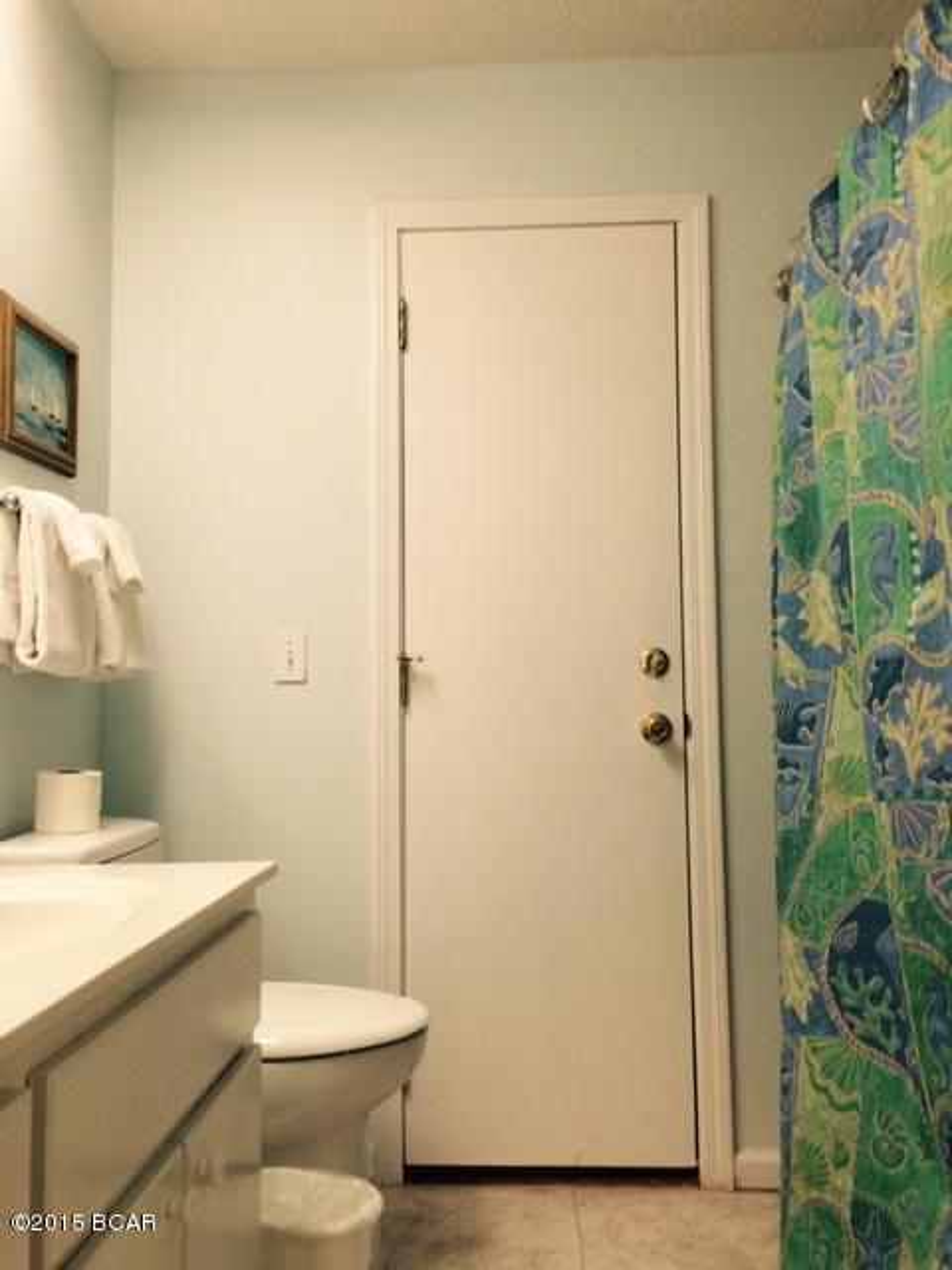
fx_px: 1063
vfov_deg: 61.7
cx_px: 476
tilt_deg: +3.8
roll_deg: +2.3
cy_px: 635
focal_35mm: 29
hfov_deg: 48.2
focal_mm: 4.15
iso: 80
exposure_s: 1/30
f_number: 2.2
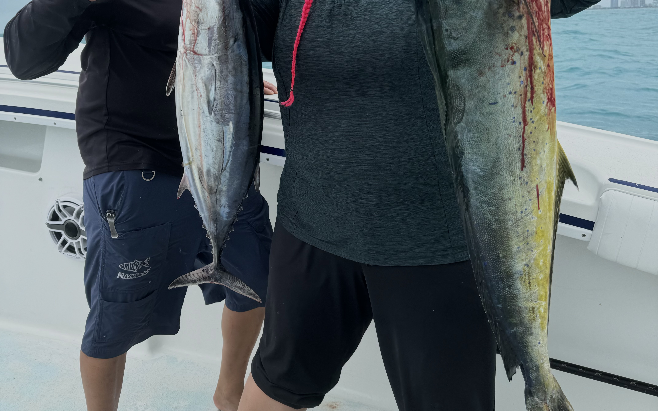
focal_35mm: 34
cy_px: 123
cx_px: 329
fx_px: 610
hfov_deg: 56.7
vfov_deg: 36.7
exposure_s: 1/4049
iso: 80
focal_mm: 6.76
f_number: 1.78
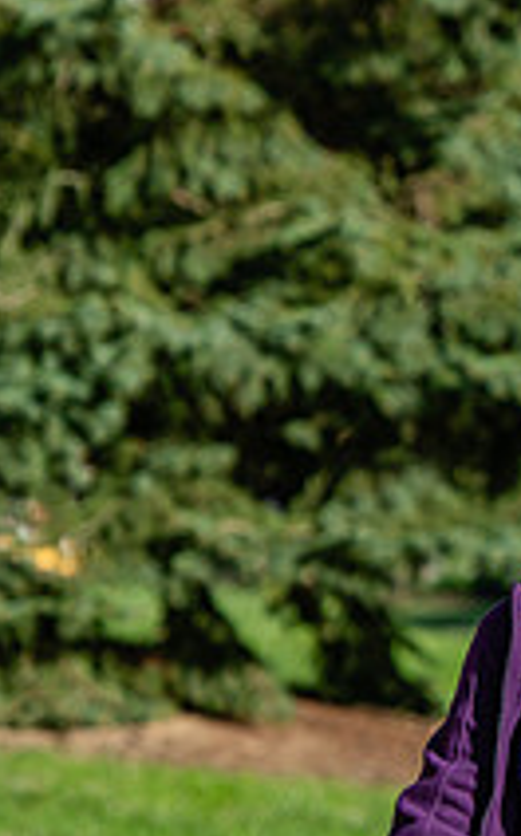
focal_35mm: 405
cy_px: 381
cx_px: 872
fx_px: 9226
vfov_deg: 5.2
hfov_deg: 3.2
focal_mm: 145
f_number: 4
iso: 80
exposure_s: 1/500
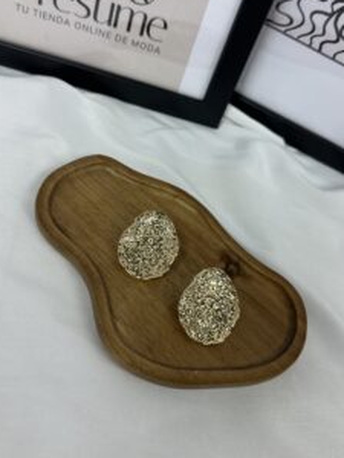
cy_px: 214
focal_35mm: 32
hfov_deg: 44.2
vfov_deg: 56.8
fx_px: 424
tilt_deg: -49.3
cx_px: 170
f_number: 1.78
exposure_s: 1/100
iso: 100
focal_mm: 6.86
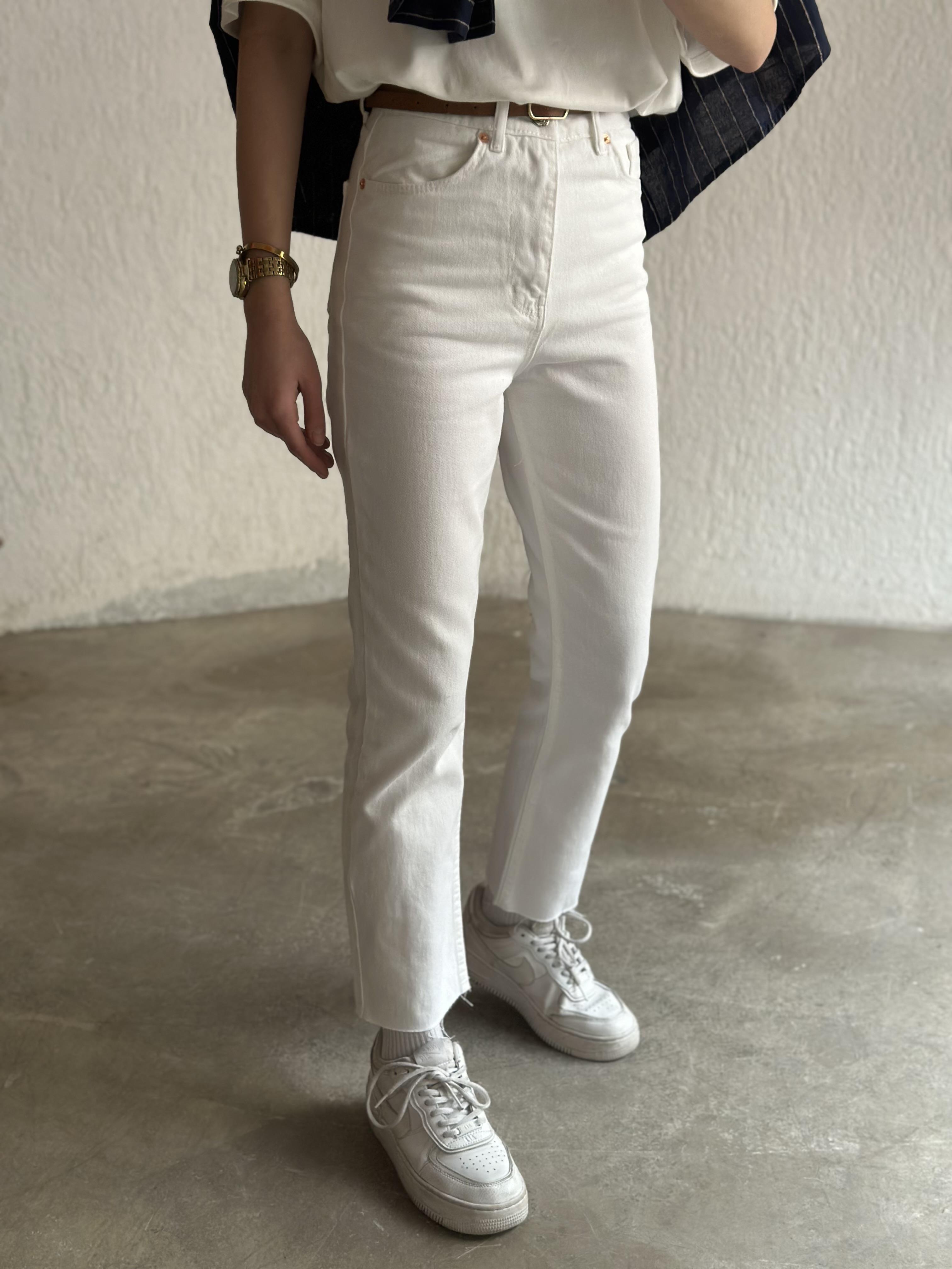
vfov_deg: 39.7
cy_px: 634
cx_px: 476
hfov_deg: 30.3
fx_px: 1760
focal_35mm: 48
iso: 125
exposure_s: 1/121
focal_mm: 6.86
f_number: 1.78
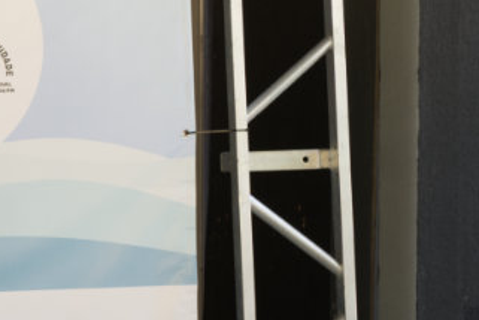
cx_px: -292
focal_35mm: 131
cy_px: 119
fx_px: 1743
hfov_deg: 14.4
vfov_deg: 10.5
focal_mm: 35
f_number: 5.6
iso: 400
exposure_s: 1/100
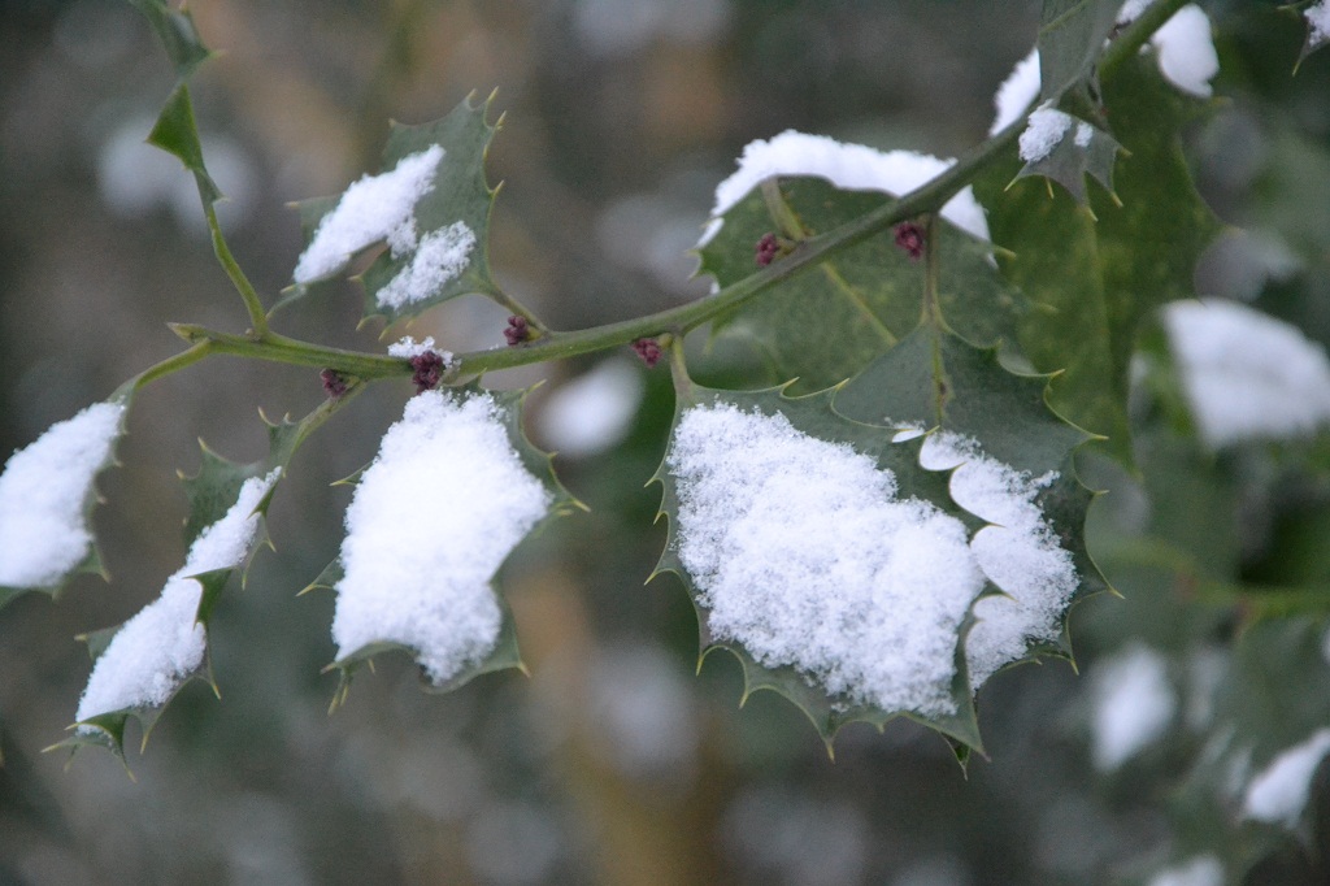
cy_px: 443
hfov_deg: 13.0
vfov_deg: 8.7
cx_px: 665
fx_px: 5817
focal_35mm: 158
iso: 3200
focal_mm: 105
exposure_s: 1/100
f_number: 5.6
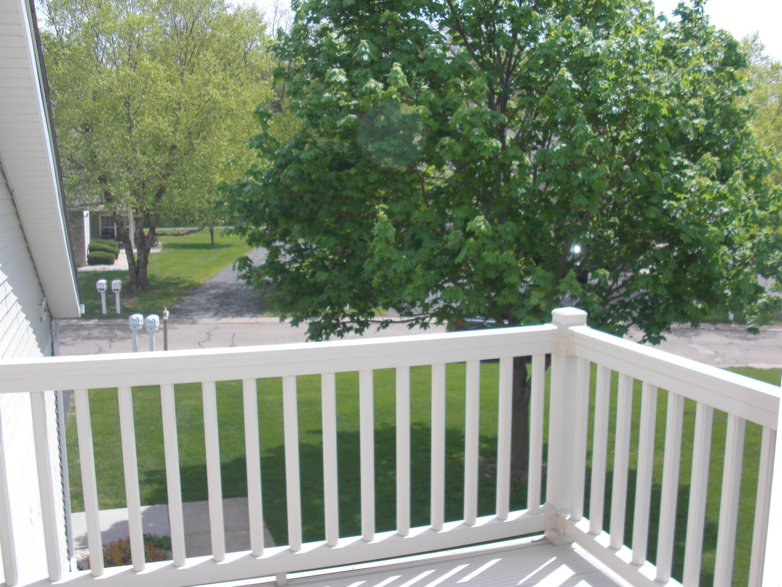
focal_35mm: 36
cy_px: 294
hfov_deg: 51.4
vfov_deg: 39.7
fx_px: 813
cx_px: 391
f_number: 2.8
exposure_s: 1/800
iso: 50
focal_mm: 6.3
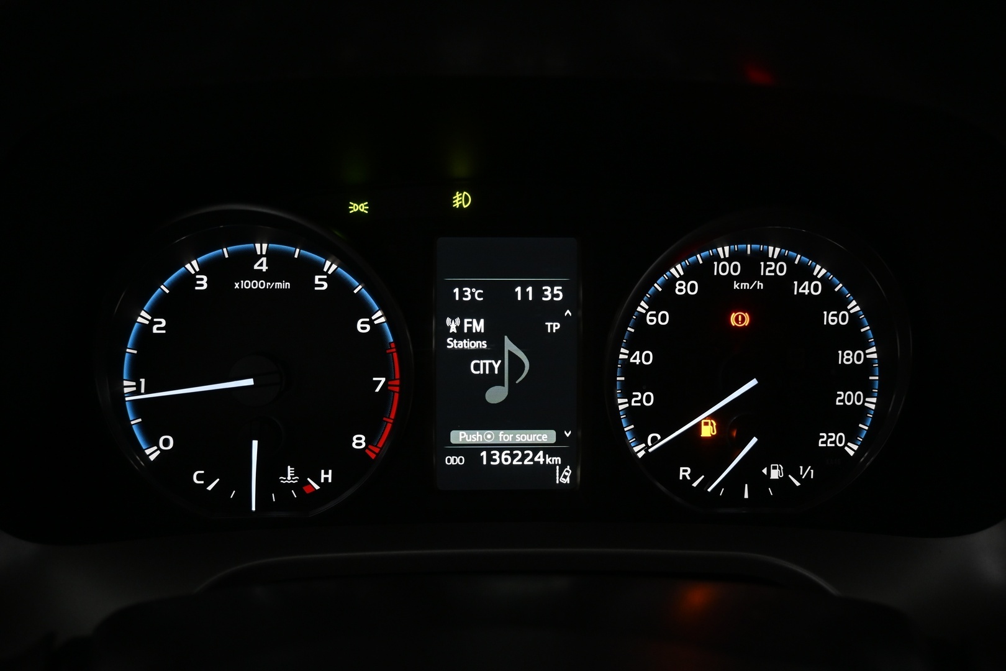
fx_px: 838
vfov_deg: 43.6
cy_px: 336
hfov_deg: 61.9
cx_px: 503
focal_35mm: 30
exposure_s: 1/30
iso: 800
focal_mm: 20
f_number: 3.8
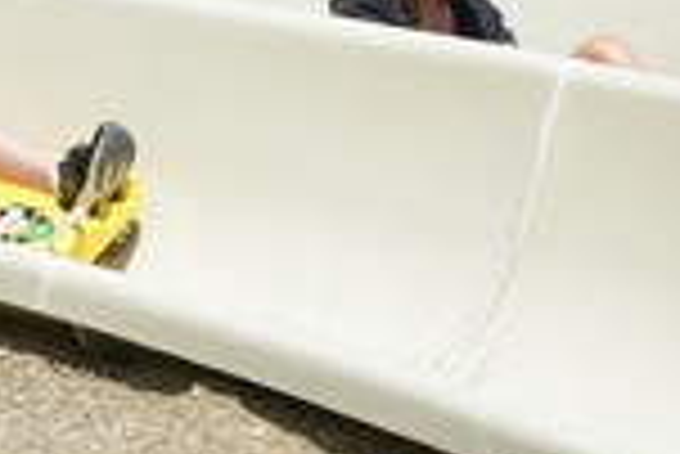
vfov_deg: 2.7
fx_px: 9737
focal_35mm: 515
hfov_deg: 4.0
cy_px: 223
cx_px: -198
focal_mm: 195
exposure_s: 1/1250
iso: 360
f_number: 6.3
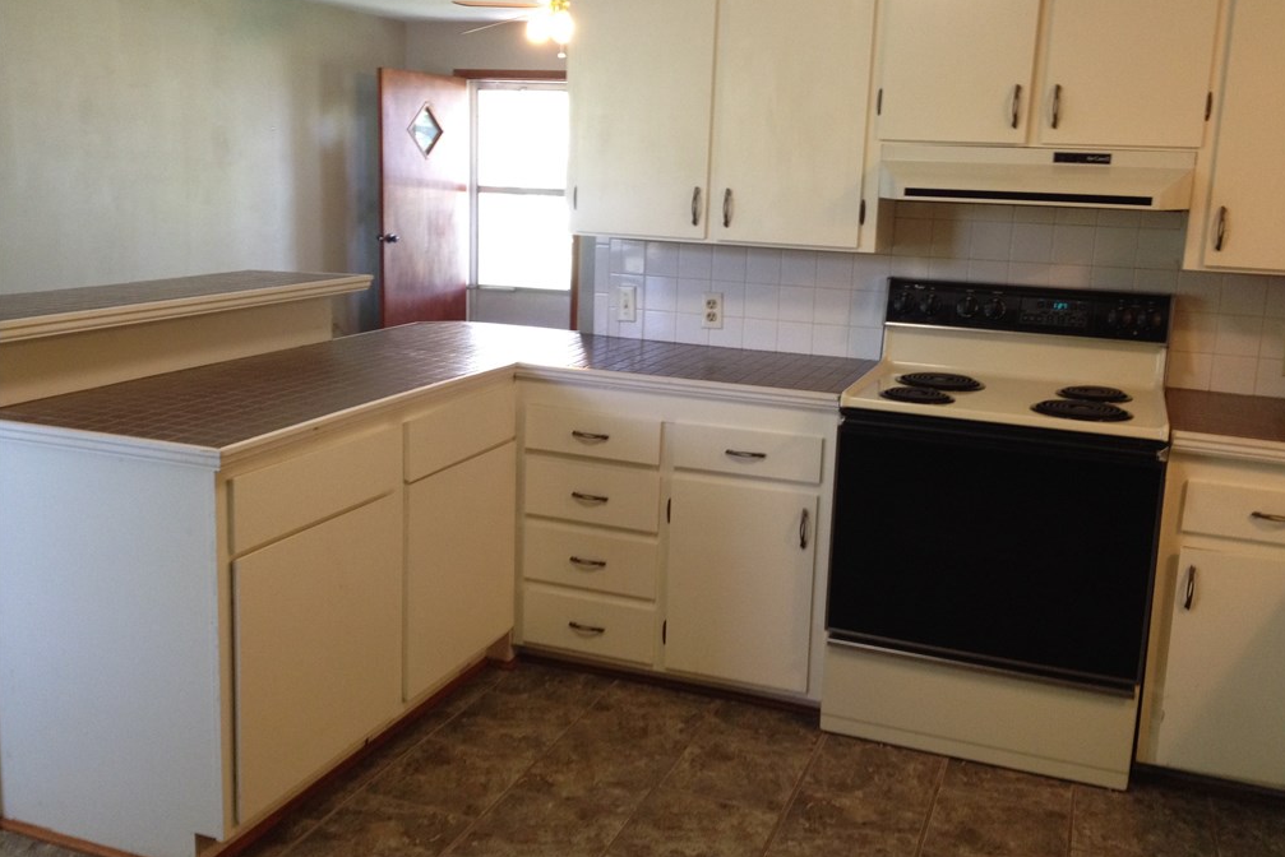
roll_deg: -1.0
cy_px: 392
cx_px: 650
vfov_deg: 35.9
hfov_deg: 51.9
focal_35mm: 37
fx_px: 1321
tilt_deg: -12.8
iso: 125
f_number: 2.4
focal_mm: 4.28
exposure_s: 1/20
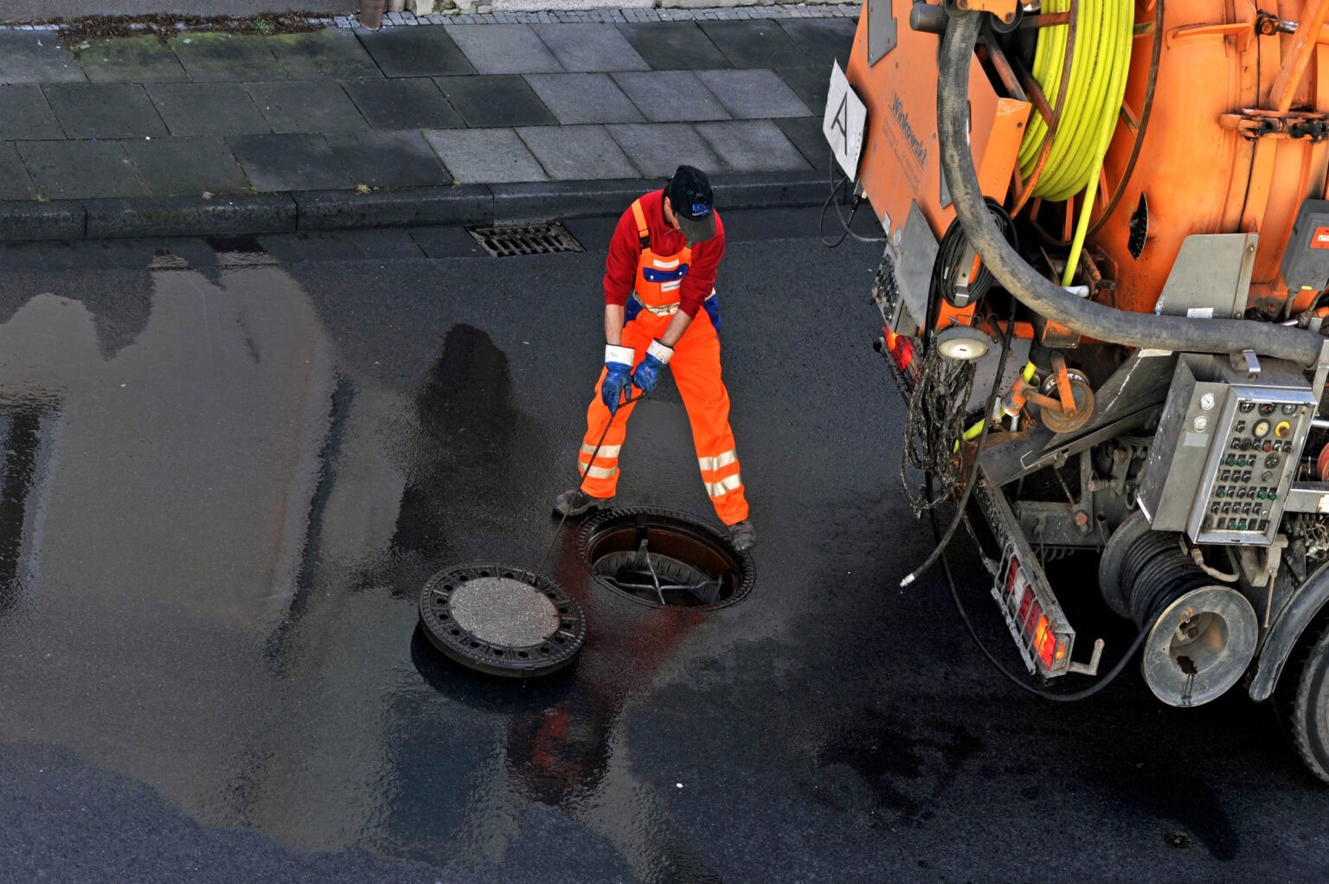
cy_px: 442
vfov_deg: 13.0
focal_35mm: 105
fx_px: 3874
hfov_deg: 19.5
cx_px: 664
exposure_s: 1/160
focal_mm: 105
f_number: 8
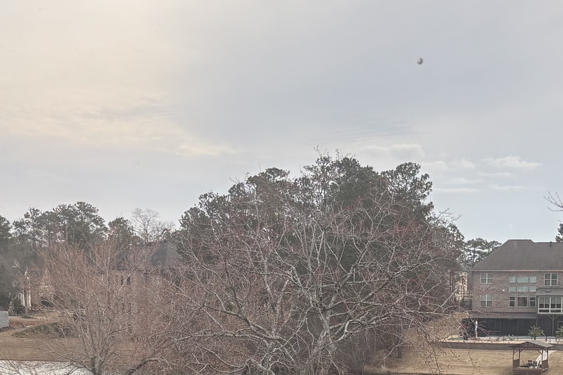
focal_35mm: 75
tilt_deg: -7.2
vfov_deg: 17.4
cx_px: 404
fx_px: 1172
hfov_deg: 26.7
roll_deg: +1.2
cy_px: 432
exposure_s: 1/818
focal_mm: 5.96
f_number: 1.6
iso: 50
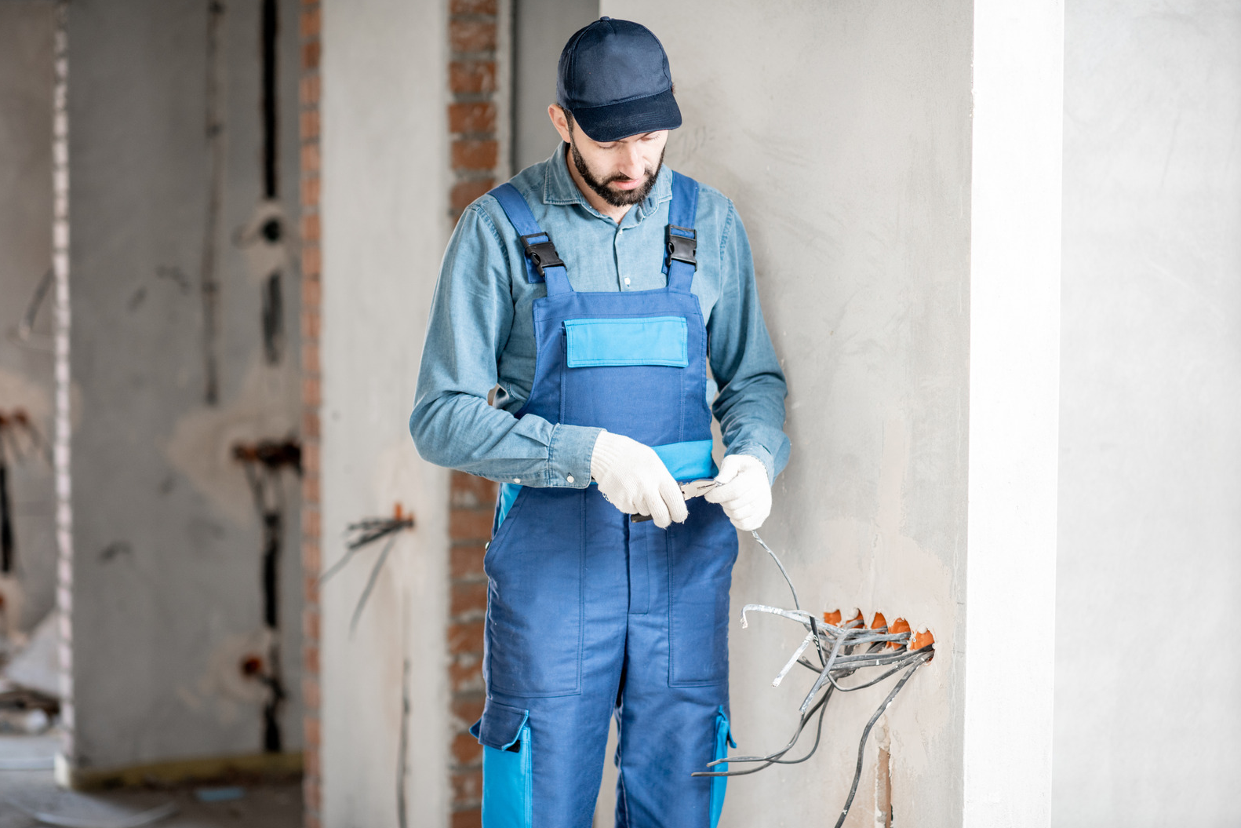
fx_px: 2965
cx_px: 624
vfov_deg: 15.9
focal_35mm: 86
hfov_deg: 23.6
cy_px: 418
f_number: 2
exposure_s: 1/200
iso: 500
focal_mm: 85
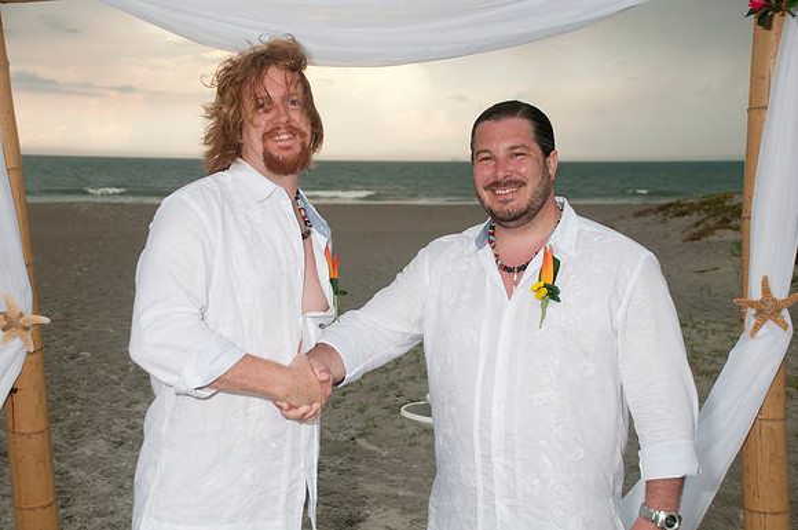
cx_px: 399
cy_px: 265
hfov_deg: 37.9
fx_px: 1162
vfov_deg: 25.7
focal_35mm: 52
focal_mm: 35
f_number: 5.6
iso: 400
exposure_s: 1/160
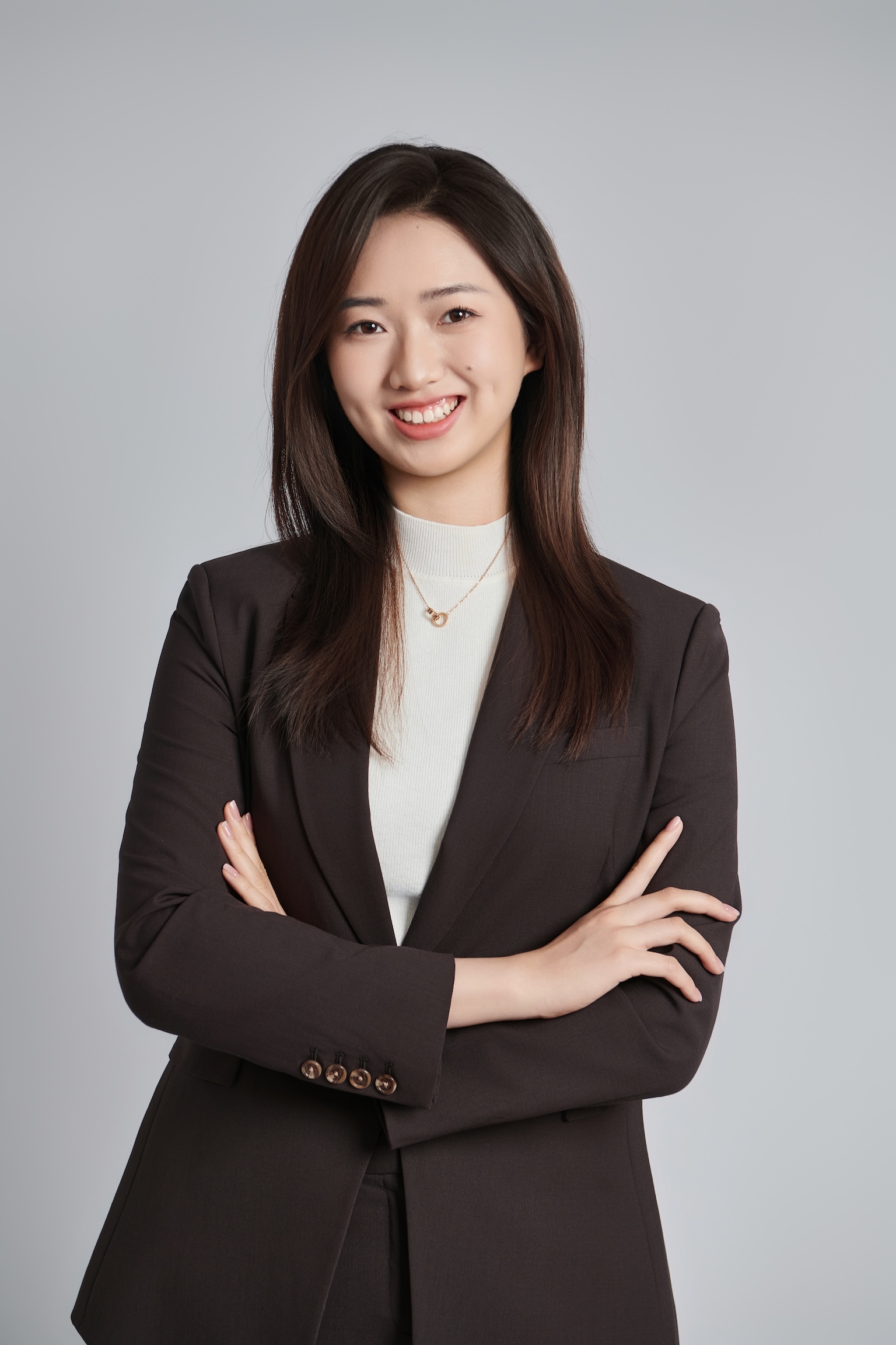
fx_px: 2613
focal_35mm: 70
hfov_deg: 19.5
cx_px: 448
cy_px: 672
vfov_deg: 28.8
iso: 100
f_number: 6.3
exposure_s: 1/160
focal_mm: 70
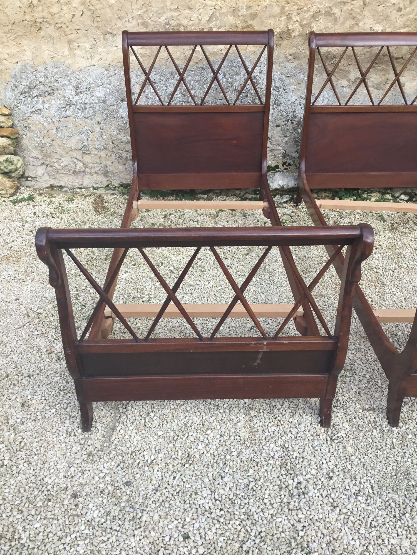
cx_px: 208
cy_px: 278
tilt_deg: -28.5
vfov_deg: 58.4
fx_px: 498
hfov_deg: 45.4
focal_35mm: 31
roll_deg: +0.4
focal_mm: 3.3
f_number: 2.4
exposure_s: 1/273
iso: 25
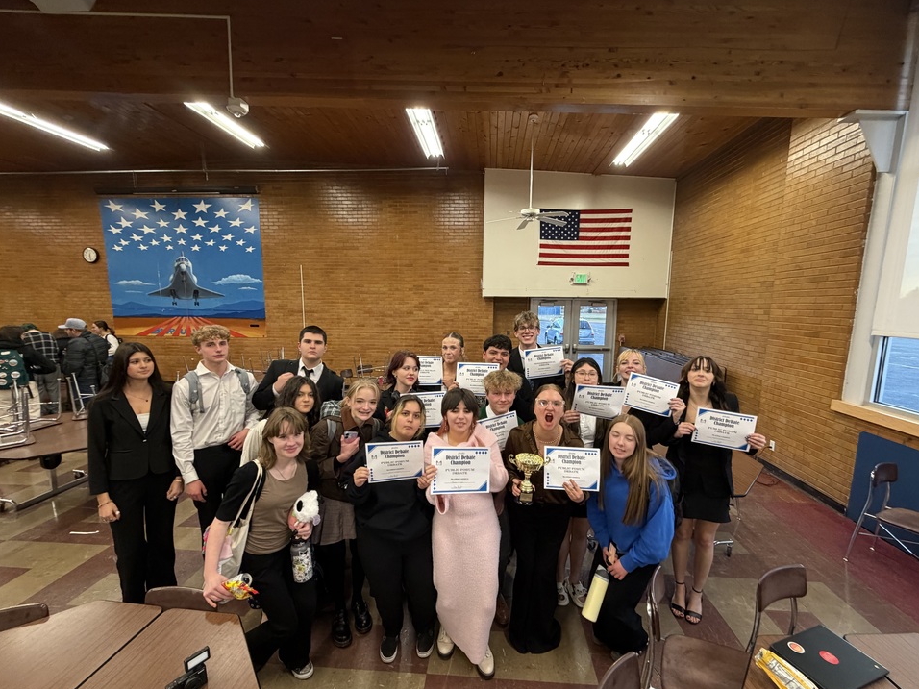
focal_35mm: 15
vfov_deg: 81.7
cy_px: 362
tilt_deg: -8.1
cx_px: 471
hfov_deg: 98.2
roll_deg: -0.4
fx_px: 398
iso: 400
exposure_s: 1/60
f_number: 2.2
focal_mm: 2.22
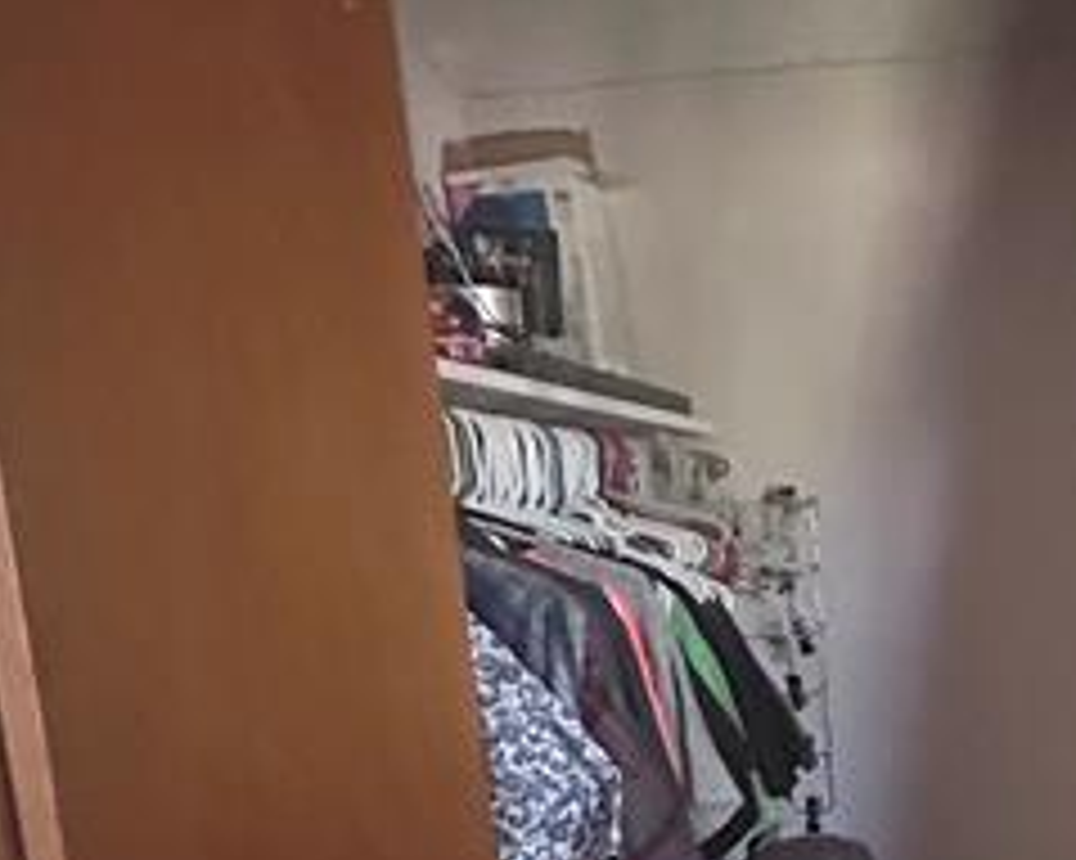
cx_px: 1216
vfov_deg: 32.3
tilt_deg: -8.0
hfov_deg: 35.3
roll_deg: +2.0
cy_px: 783
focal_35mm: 44
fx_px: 1401
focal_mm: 2.22
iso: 1600
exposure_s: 1/30
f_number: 2.2
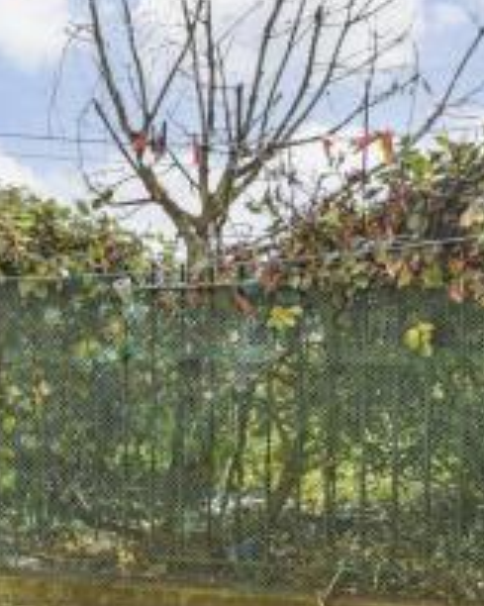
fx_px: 627
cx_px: 15
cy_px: 352
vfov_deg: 51.3
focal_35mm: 35
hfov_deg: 38.2
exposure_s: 1/200
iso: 400
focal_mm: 11
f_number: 7.1
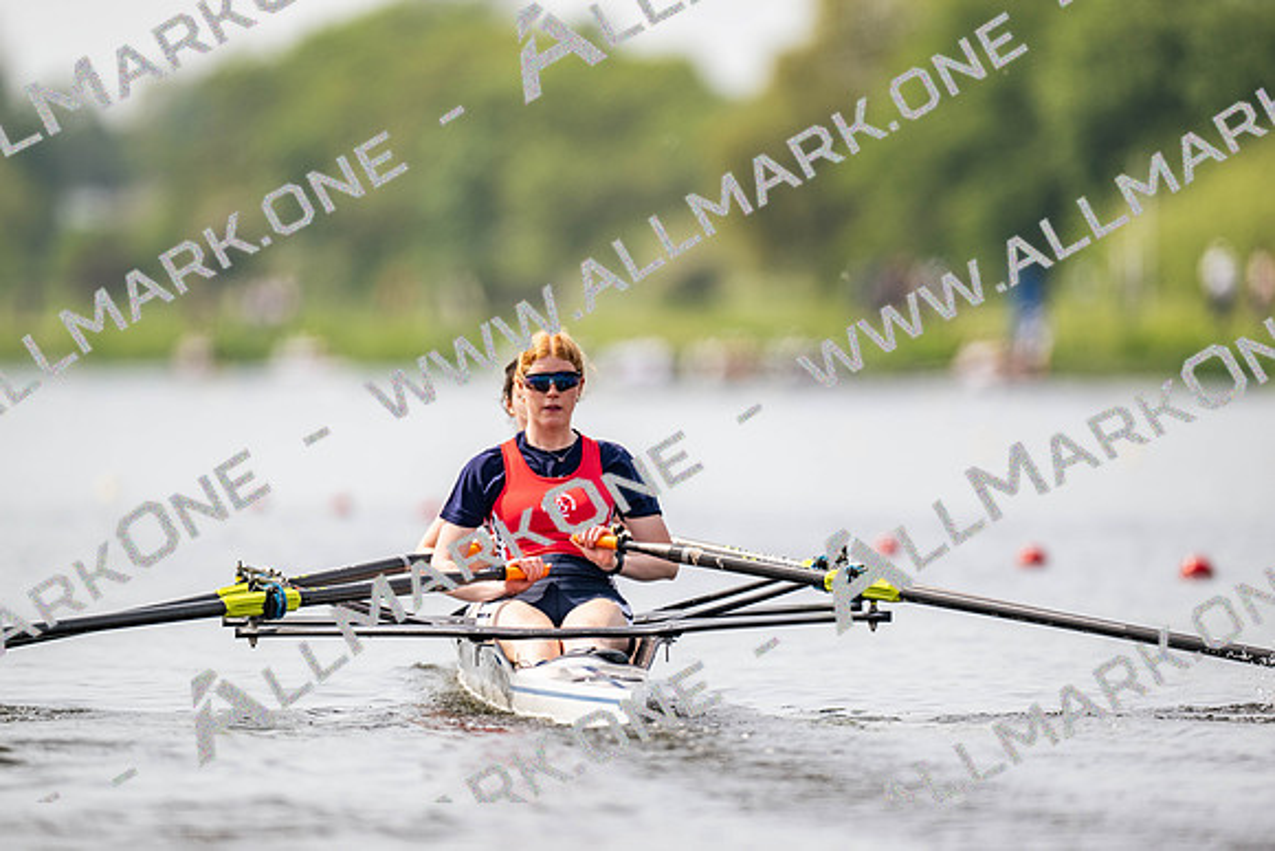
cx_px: 638
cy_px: 426
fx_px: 21254
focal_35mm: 600
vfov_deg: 2.3
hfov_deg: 3.4
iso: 280
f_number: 4
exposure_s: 1/2500
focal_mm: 600
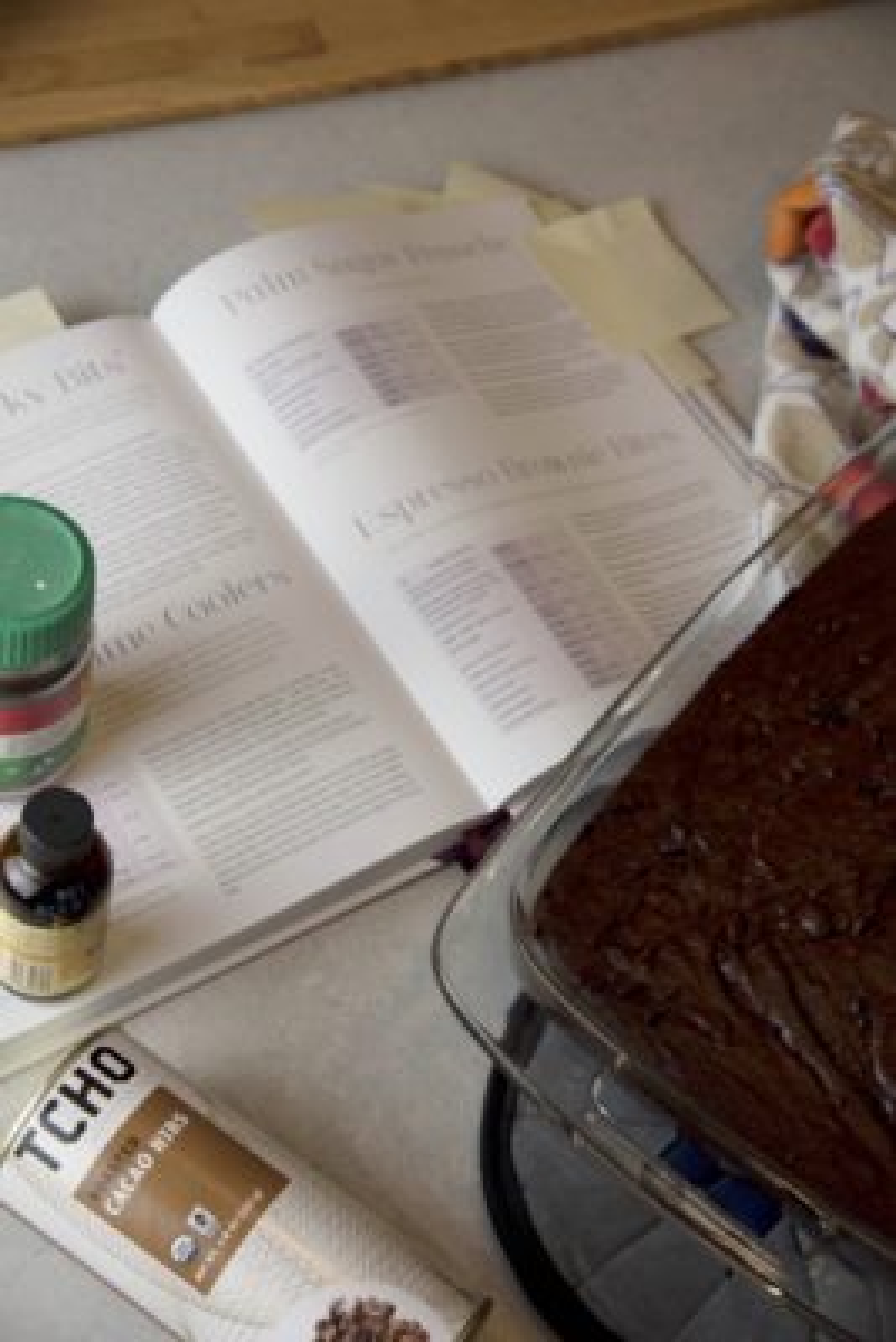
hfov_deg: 20.6
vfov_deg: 30.5
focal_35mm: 66
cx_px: 448
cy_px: 671
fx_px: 2462
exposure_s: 1/250
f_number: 6.3
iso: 200
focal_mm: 66
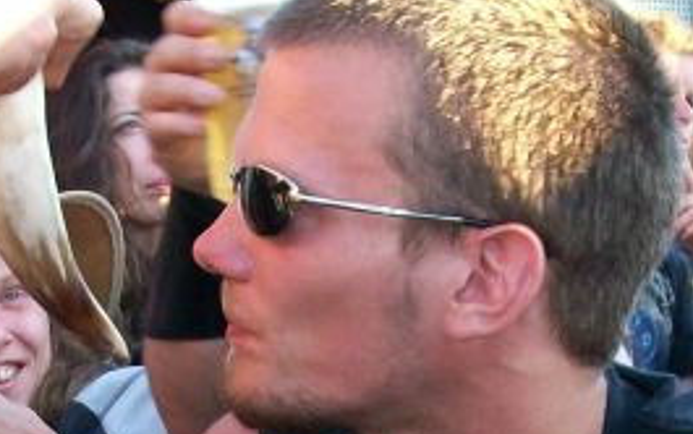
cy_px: 541
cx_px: 110
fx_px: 2173
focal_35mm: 115
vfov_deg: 11.2
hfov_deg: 17.9
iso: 80
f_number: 2.7
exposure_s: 1/64
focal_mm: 6
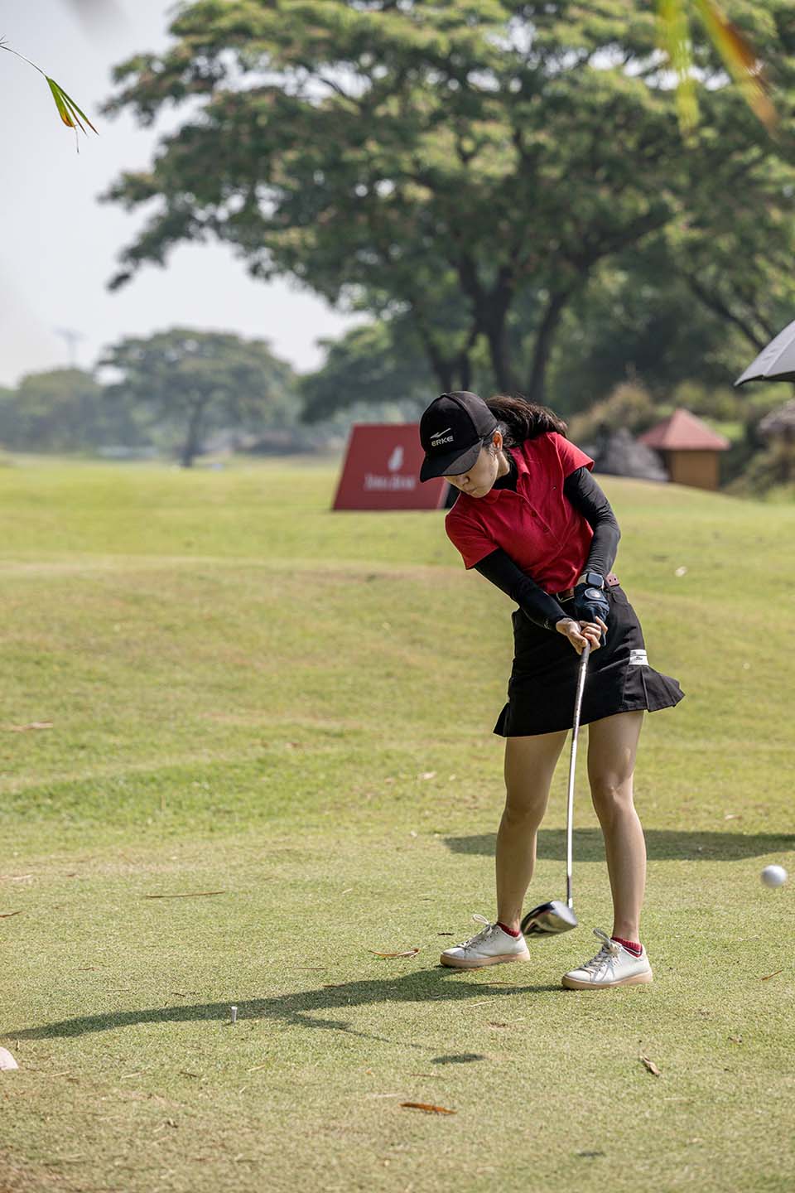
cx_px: 398
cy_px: 596
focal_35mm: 120
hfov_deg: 11.4
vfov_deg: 17.1
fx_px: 3975
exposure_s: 1/2500
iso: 360
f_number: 4
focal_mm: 120
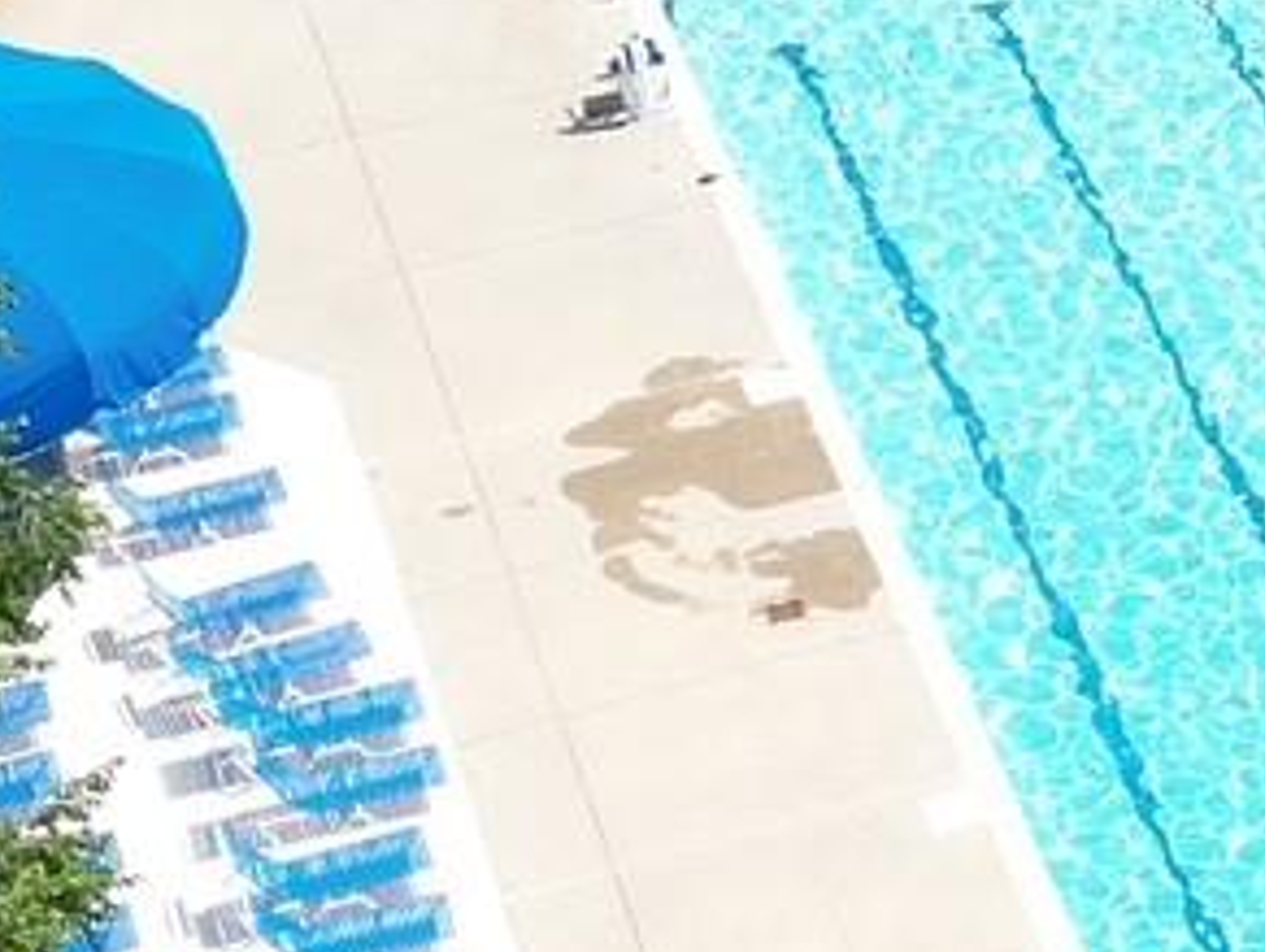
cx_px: 1856
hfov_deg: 11.4
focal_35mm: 166
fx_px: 6074
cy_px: 57
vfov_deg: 8.9
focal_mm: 6.72
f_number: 1.7
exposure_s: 1/500
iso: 100
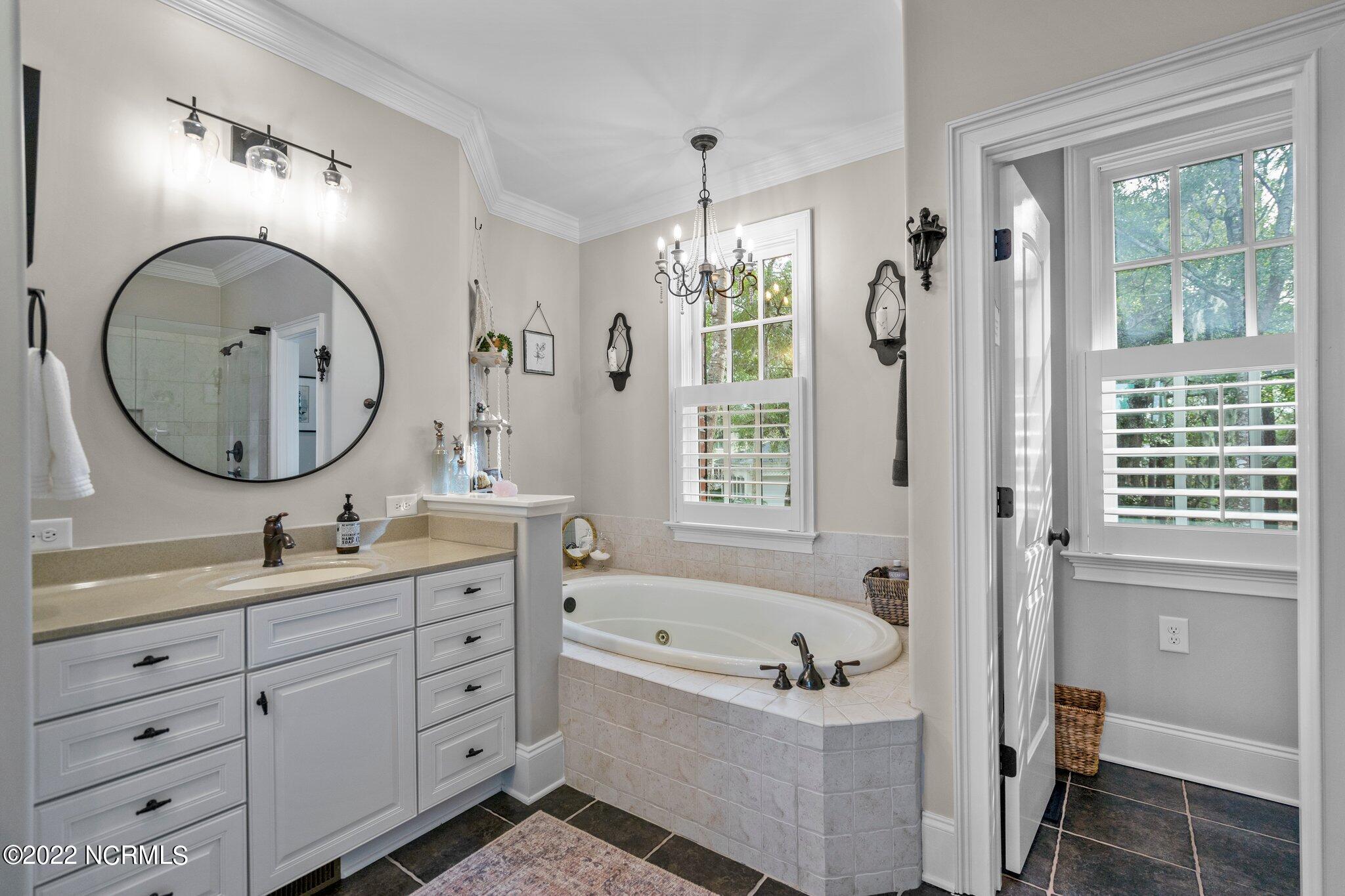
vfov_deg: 73.7
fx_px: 598
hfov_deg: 96.7
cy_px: 448
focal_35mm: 16
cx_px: 672
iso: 100
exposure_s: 1/60
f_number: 4
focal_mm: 16
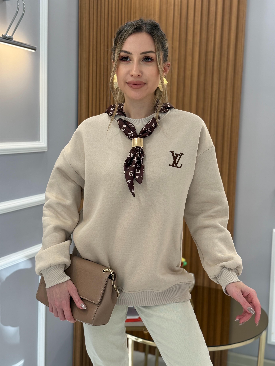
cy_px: 183
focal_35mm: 48
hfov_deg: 30.3
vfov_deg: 39.7
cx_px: 138
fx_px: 508
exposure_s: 1/114
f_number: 1.78
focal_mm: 6.76
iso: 100
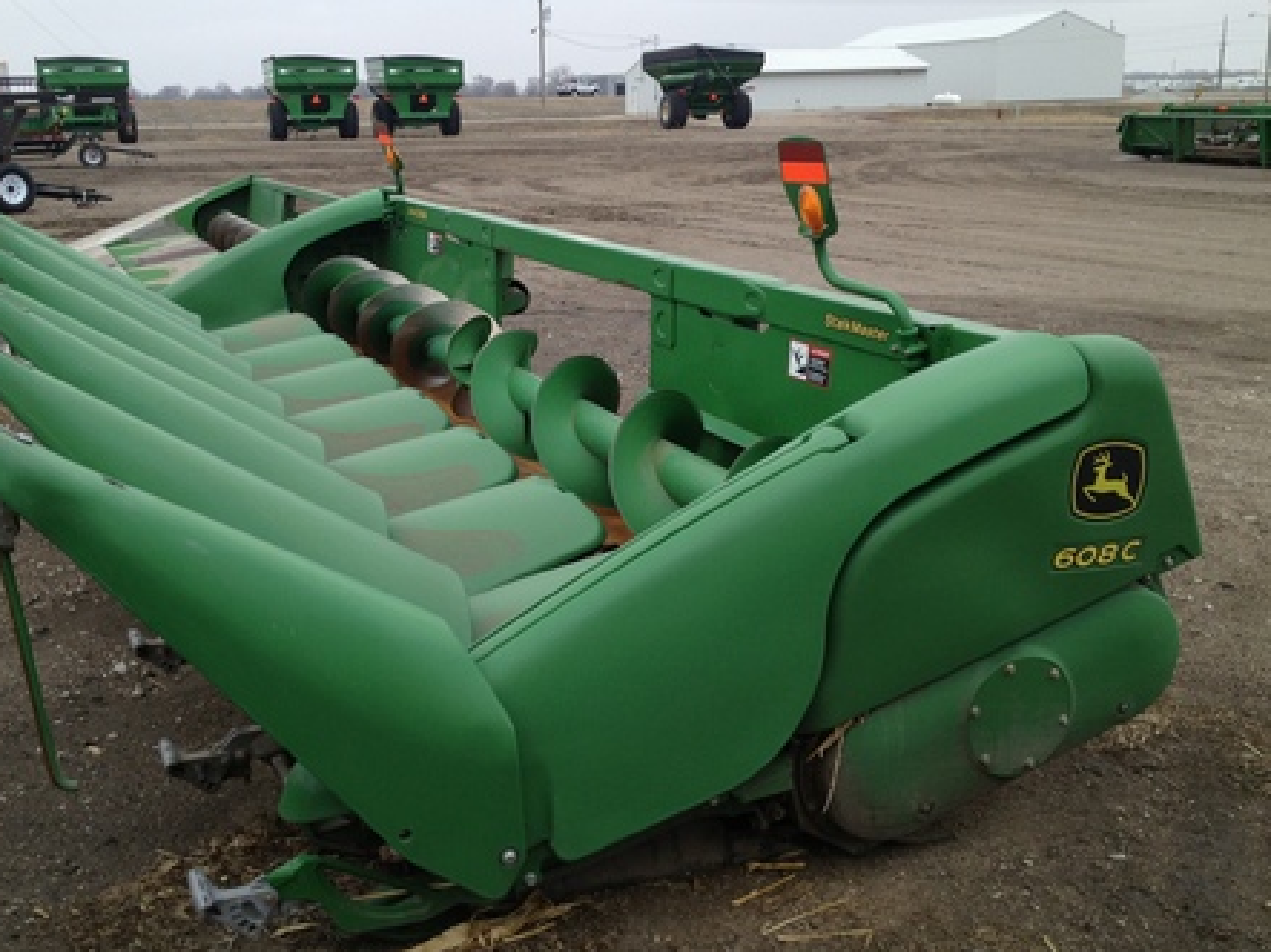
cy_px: 444
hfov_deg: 43.8
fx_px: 1578
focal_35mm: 43
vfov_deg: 33.6
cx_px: 554
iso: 50
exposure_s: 1/778
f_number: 2.4
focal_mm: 4.28
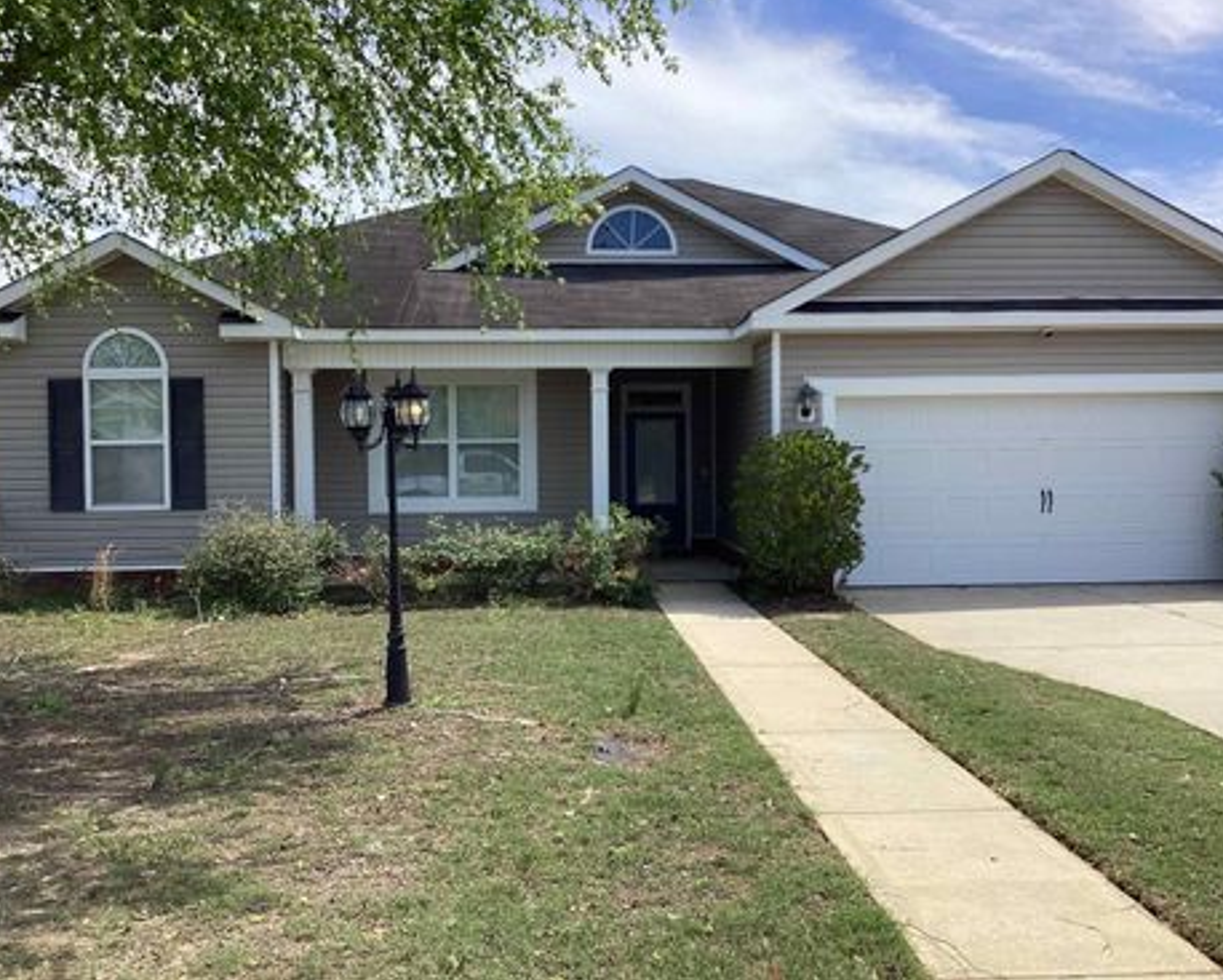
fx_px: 1195
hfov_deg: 54.2
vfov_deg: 44.6
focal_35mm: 33
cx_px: 636
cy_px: 482
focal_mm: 3.3
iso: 25
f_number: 2.4
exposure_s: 1/905
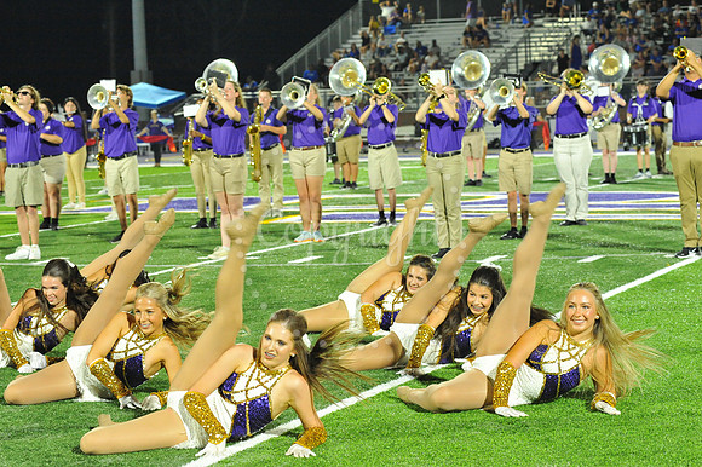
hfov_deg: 20.4
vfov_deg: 13.7
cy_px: 234
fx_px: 1949
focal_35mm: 100
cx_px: 351
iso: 5000
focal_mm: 100
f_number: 5.6
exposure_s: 1/250
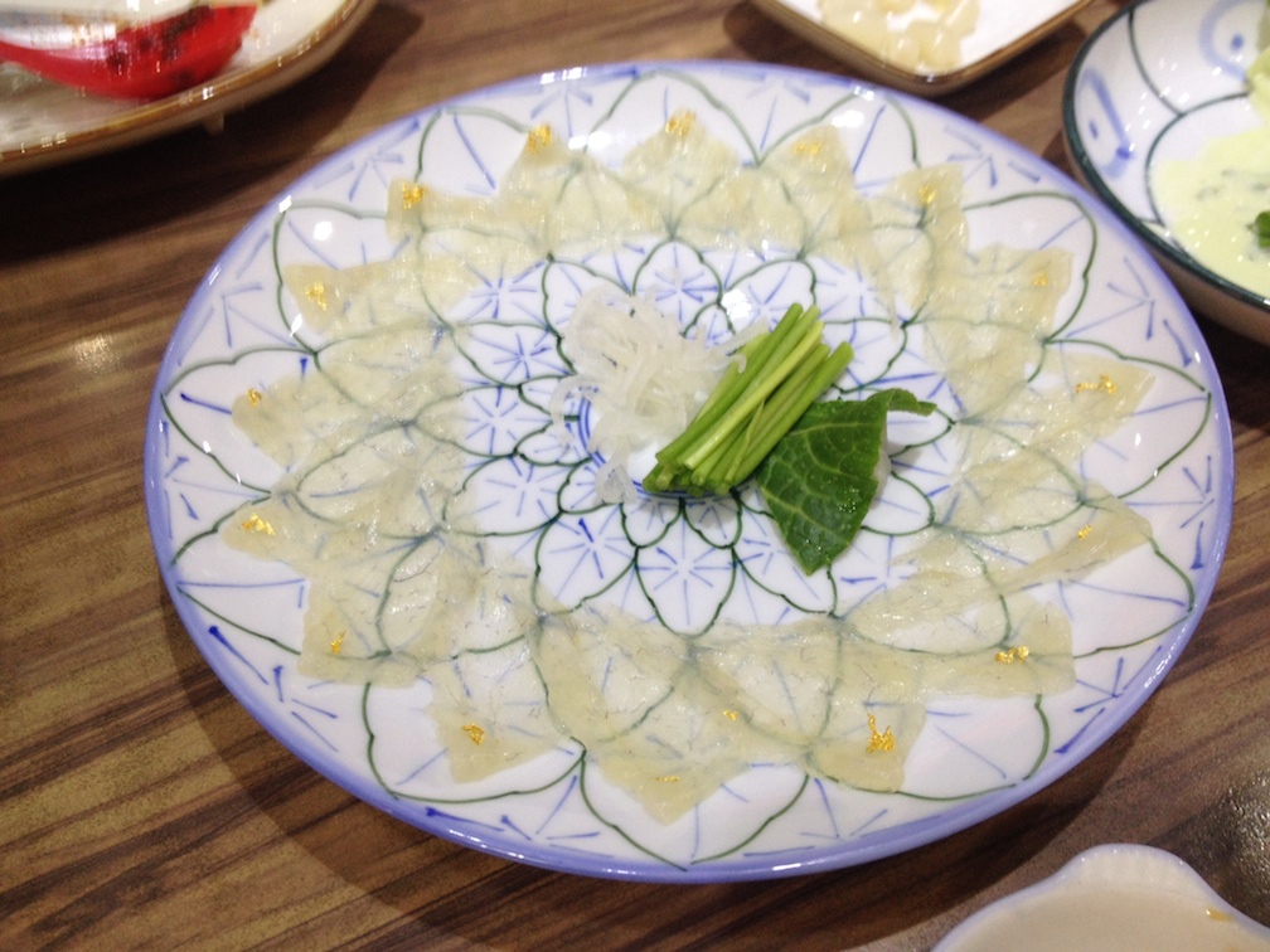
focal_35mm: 35
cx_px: 635
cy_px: 476
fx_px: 1284
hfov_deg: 52.6
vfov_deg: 40.7
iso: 80
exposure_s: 1/20
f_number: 2.4
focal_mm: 4.28
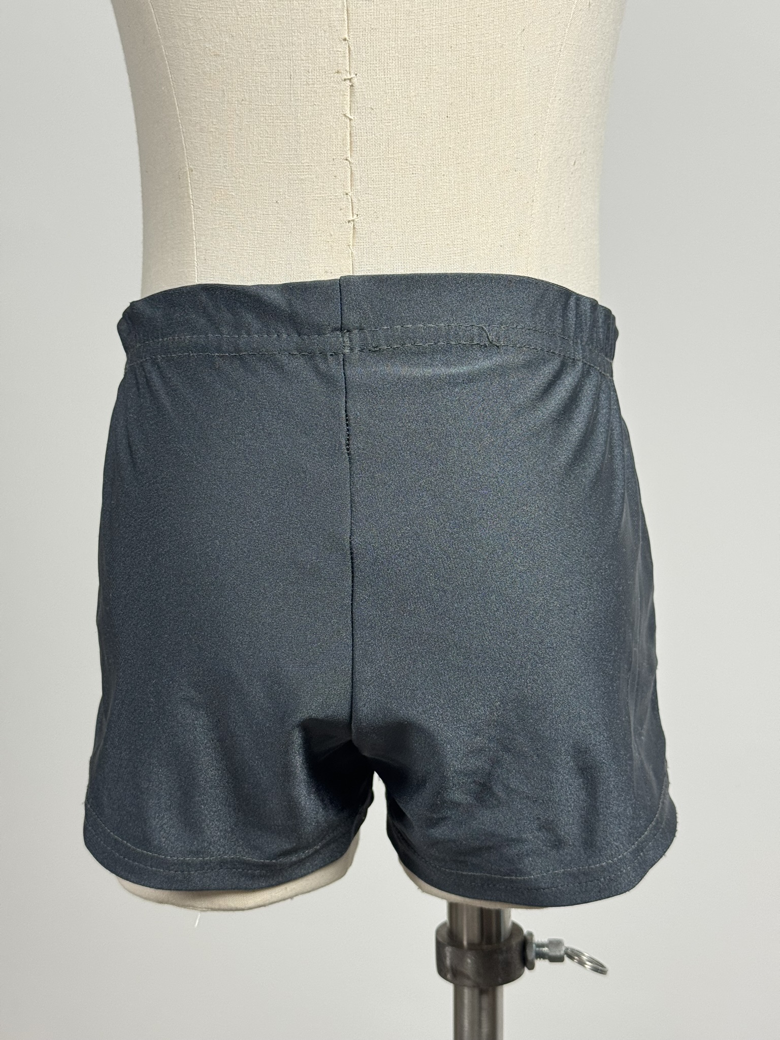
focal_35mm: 48
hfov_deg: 30.3
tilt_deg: -5.7
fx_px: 1442
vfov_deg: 39.7
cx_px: 390
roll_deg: +0.2
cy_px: 520
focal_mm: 6.76
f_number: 1.78
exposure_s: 1/100
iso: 100
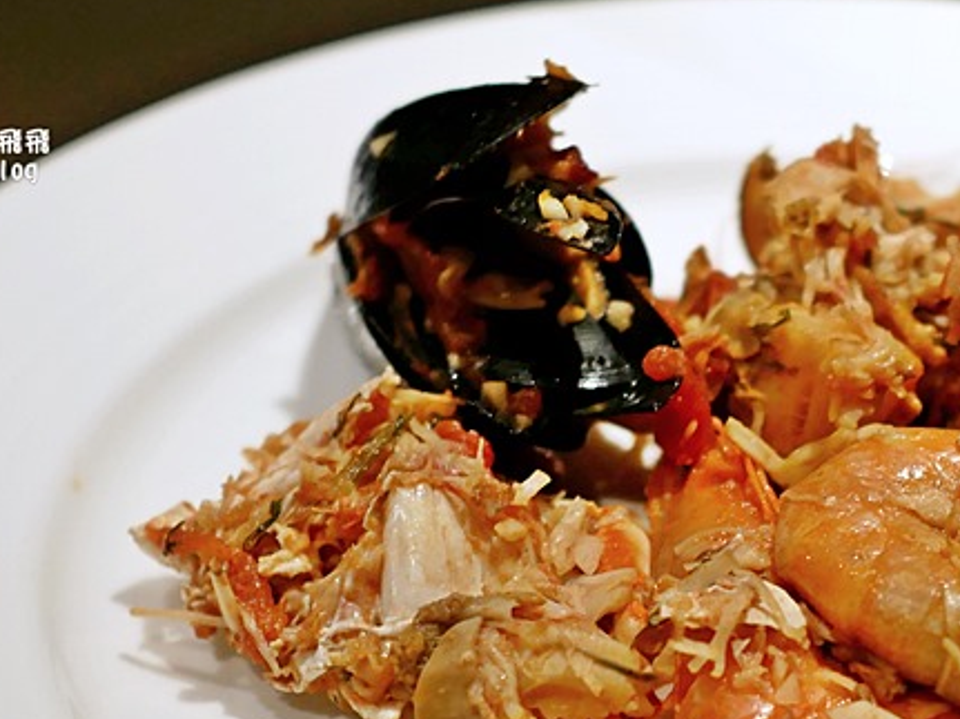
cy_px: 446
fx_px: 3216
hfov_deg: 16.8
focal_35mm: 116
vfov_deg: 12.8
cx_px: 831
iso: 400
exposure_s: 1/125
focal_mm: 25
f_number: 1.8
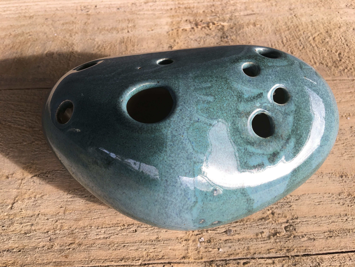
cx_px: 178
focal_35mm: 29
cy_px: 134
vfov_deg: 48.2
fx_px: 297
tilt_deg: -51.7
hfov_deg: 61.7
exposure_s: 1/228
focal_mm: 4.15
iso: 25
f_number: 2.2
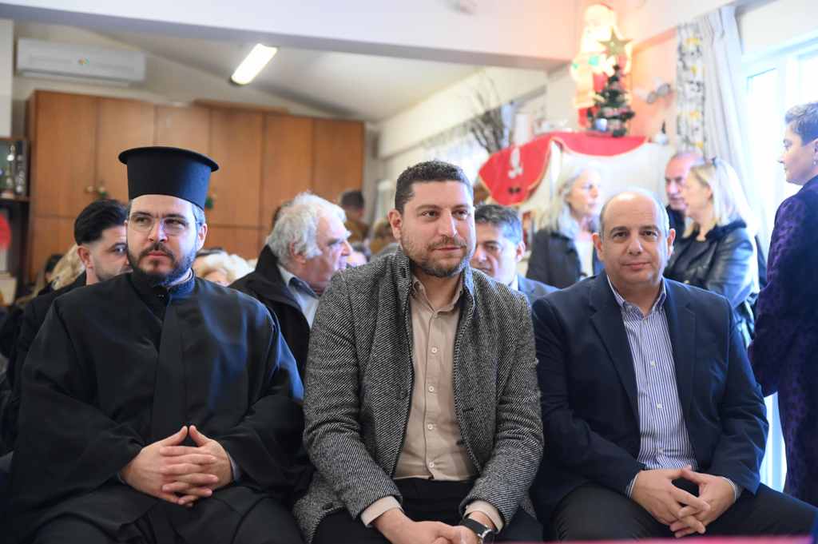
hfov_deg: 38.2
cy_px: 272
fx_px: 1181
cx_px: 409
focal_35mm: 52
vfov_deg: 25.9
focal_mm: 52
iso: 2500
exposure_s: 1/160
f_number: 2.8
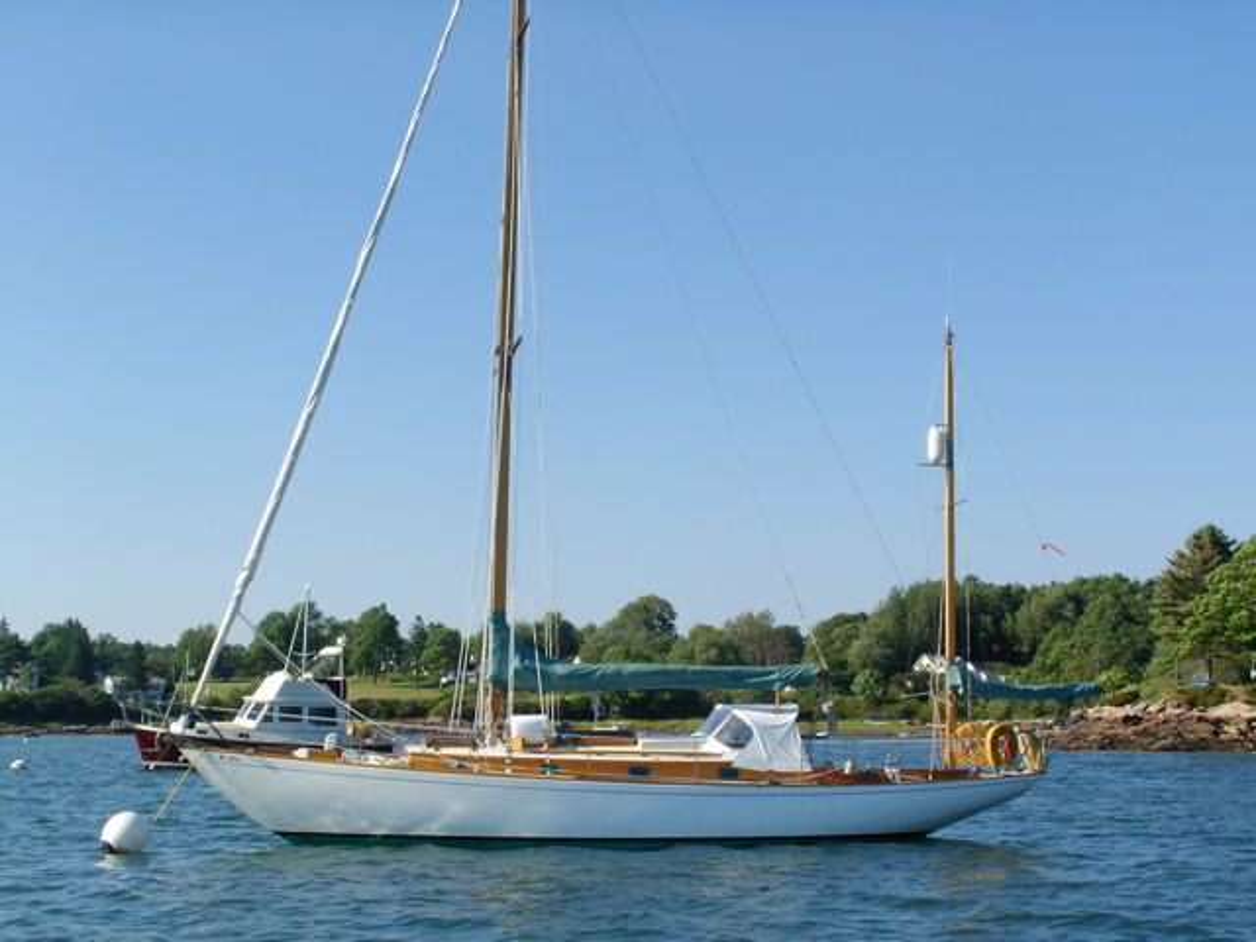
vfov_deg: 26.6
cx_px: 628
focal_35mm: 55
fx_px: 1996
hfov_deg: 34.9
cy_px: 471
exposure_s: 1/250
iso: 50
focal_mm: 8.5
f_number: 6.8
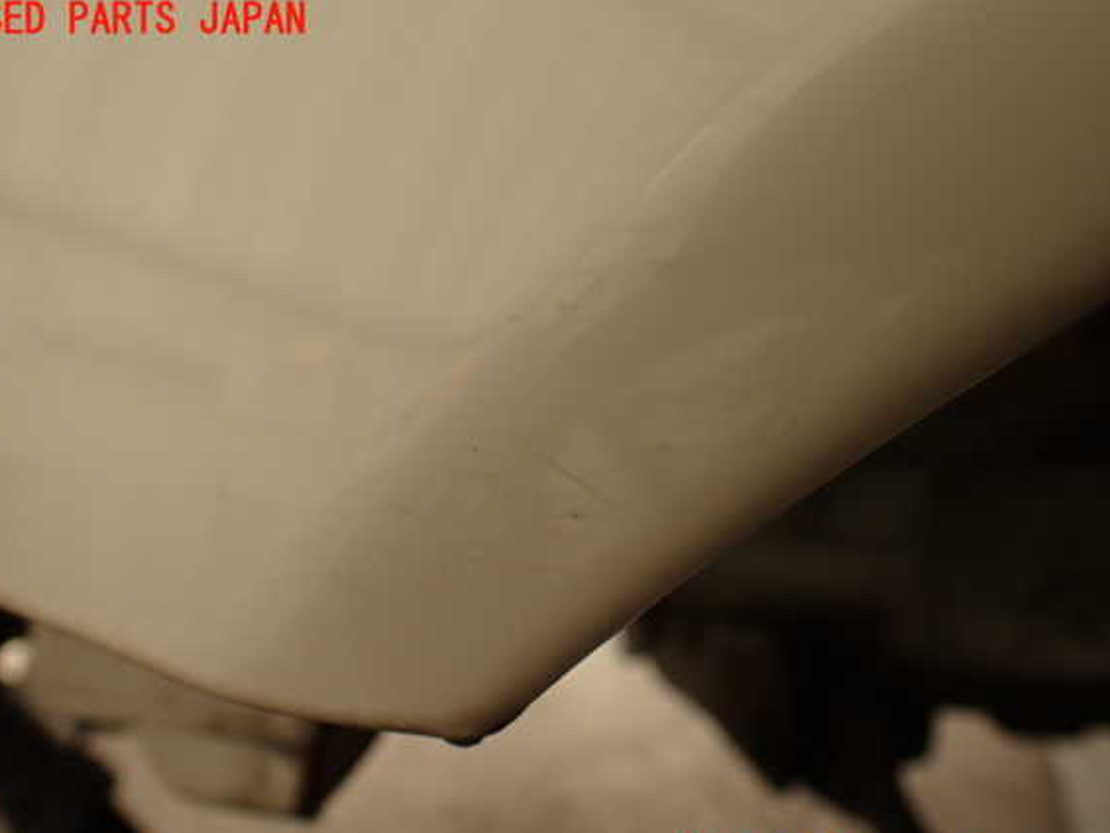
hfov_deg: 53.9
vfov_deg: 41.8
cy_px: 438
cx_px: 538
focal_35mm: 34
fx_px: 1090
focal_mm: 5.79
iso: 100
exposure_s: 1/100
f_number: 2.4
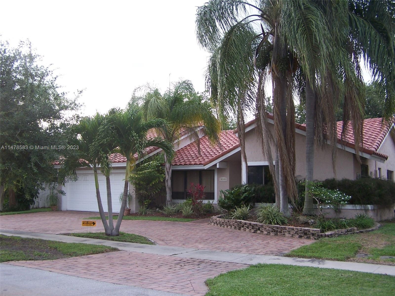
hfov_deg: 49.0
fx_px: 434
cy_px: 148
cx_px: 198
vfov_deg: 37.7
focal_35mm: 38
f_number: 2.8
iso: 80
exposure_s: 1/80
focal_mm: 6.3
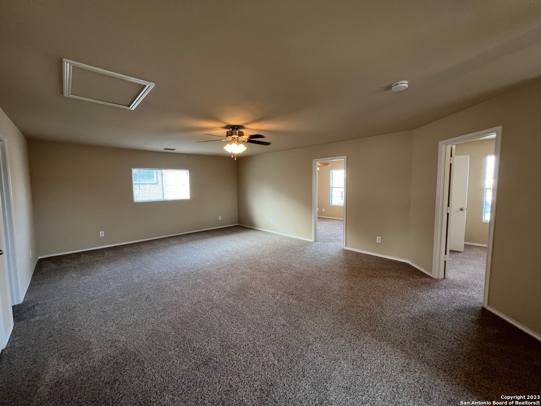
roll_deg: -0.6
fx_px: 203
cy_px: 203
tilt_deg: -3.9
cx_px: 270
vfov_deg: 89.9
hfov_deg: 106.2
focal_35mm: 13
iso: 160
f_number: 1.8
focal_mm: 1.57
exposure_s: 1/60
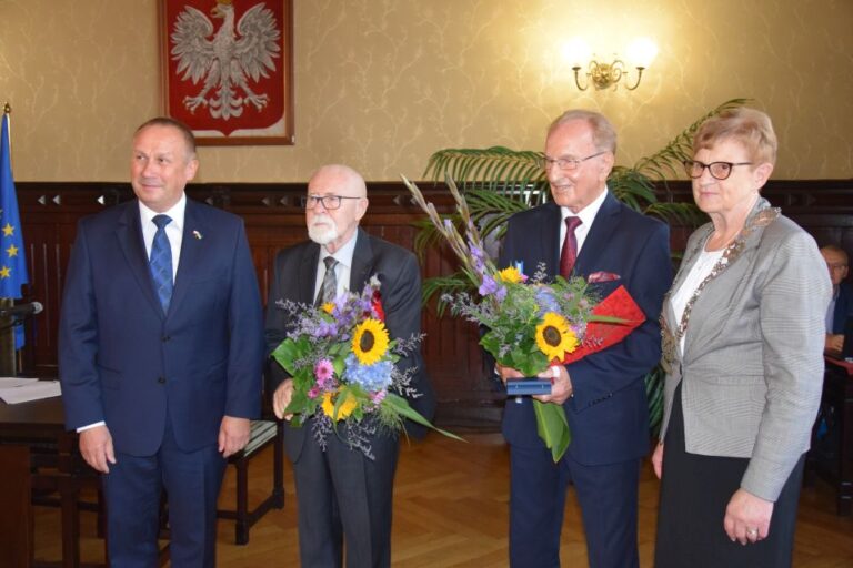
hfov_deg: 53.1
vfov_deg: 36.9
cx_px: 426
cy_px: 284
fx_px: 853
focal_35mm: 36
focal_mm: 24
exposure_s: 1/60
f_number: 3.8
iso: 1800
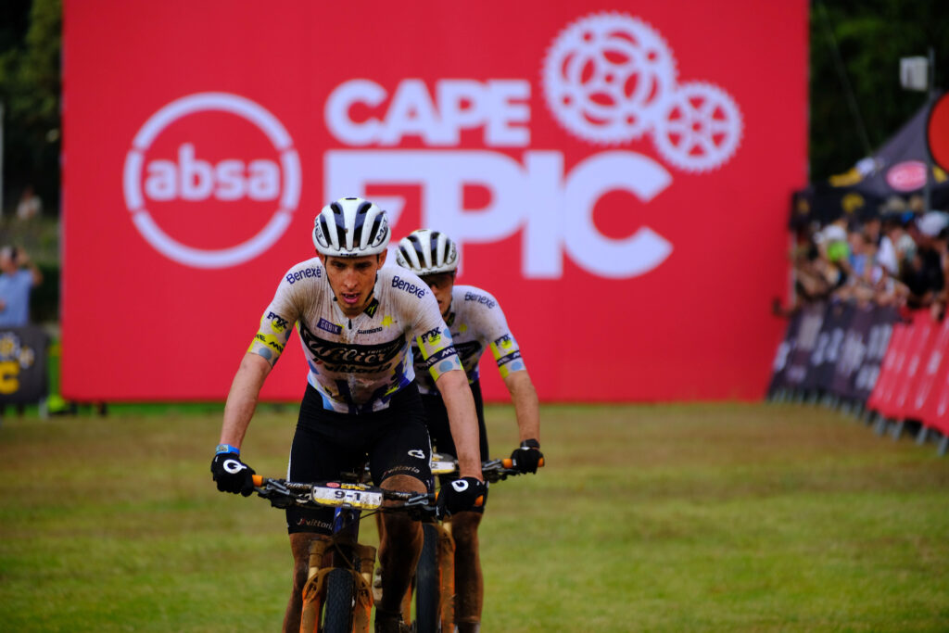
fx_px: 11863
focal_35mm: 450
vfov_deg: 3.1
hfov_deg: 4.6
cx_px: 474
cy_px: 316
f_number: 5.6
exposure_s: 1/500
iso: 320
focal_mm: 300
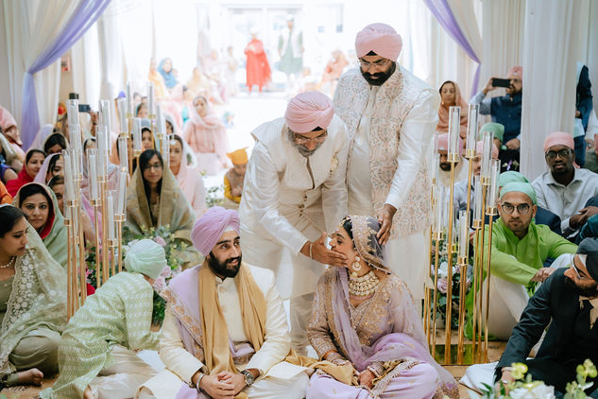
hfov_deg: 31.4
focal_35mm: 64
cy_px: 198
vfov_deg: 21.2
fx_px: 1063
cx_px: 301
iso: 800
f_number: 2.8
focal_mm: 63.3
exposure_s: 1/200
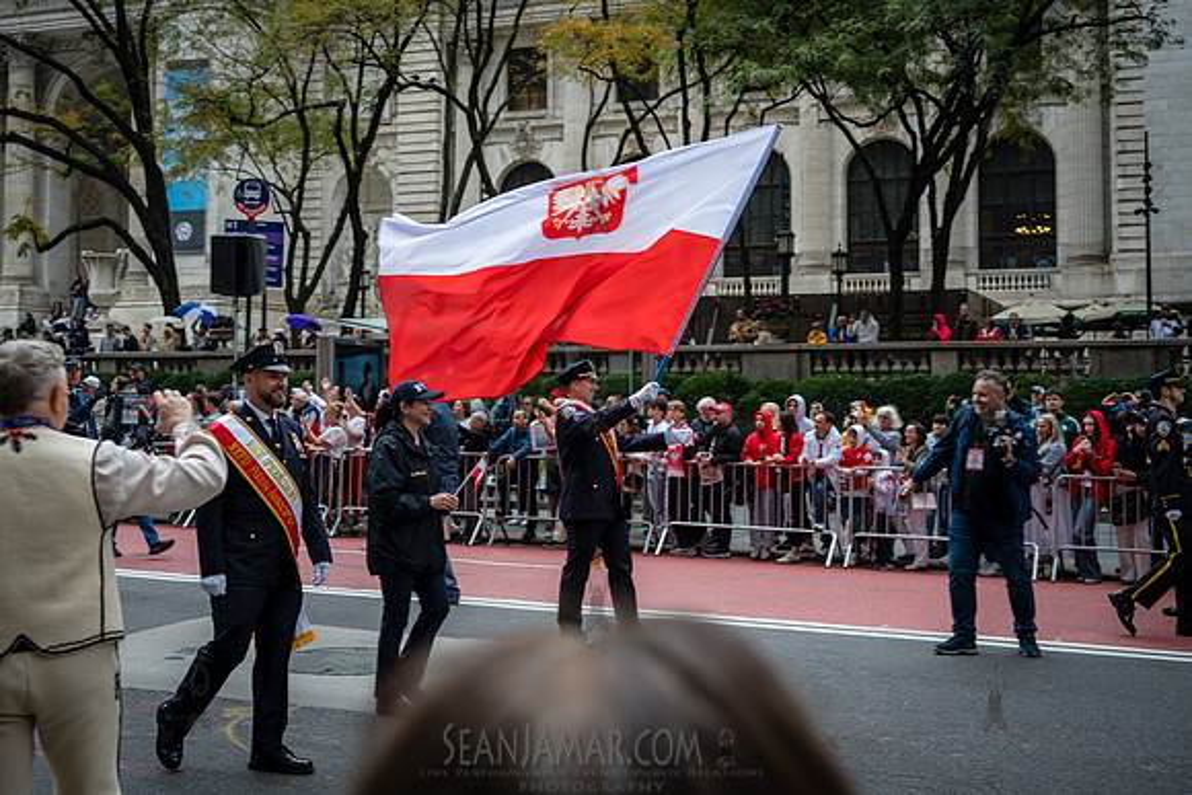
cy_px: 315
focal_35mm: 45
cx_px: 571
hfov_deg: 43.3
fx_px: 1502
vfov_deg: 29.6
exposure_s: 1/160
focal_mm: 36
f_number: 3.5
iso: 100
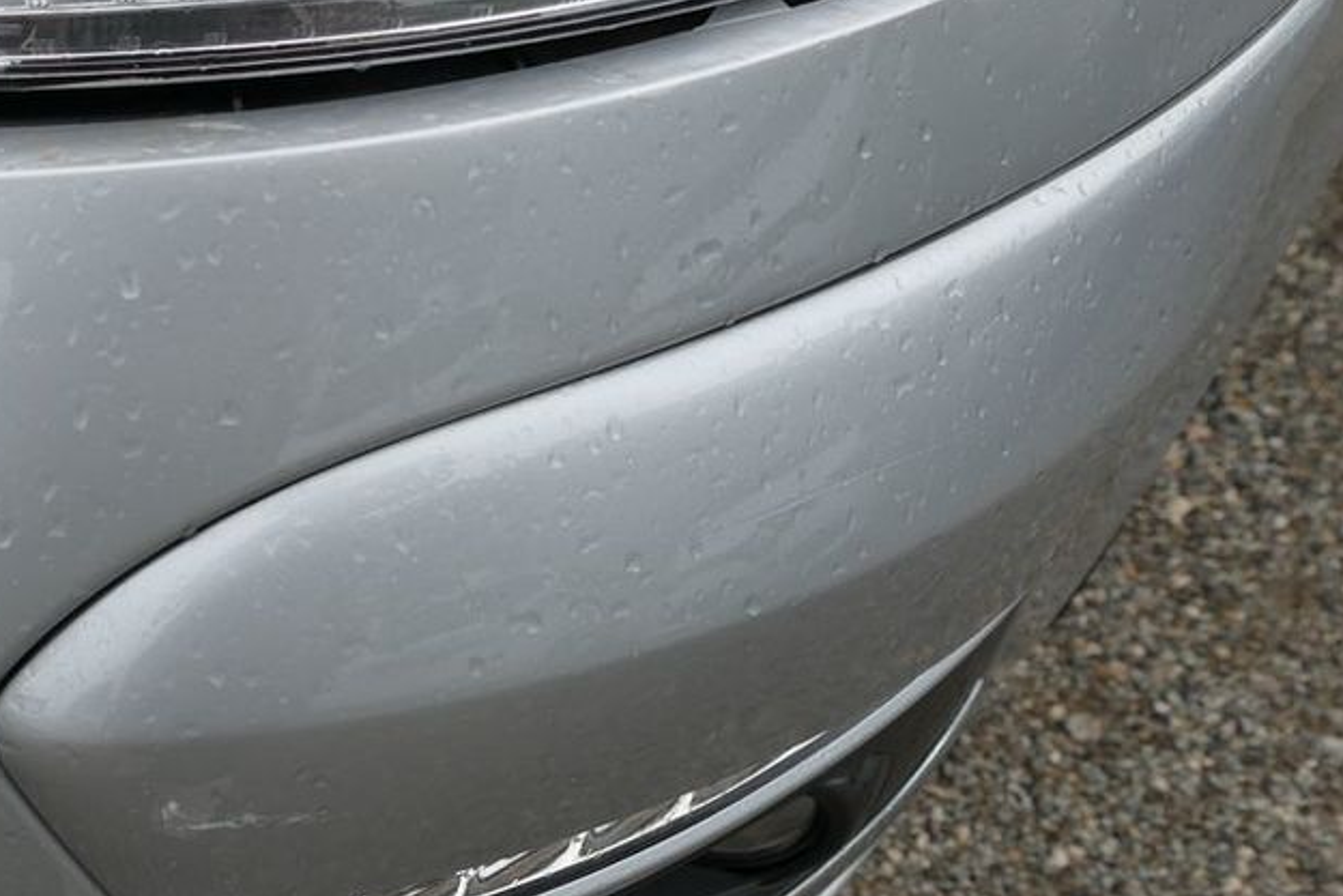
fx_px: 1791
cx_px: 357
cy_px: 601
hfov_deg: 40.1
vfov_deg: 27.9
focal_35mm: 48
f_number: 3
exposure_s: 1/640
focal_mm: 11.1
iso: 125
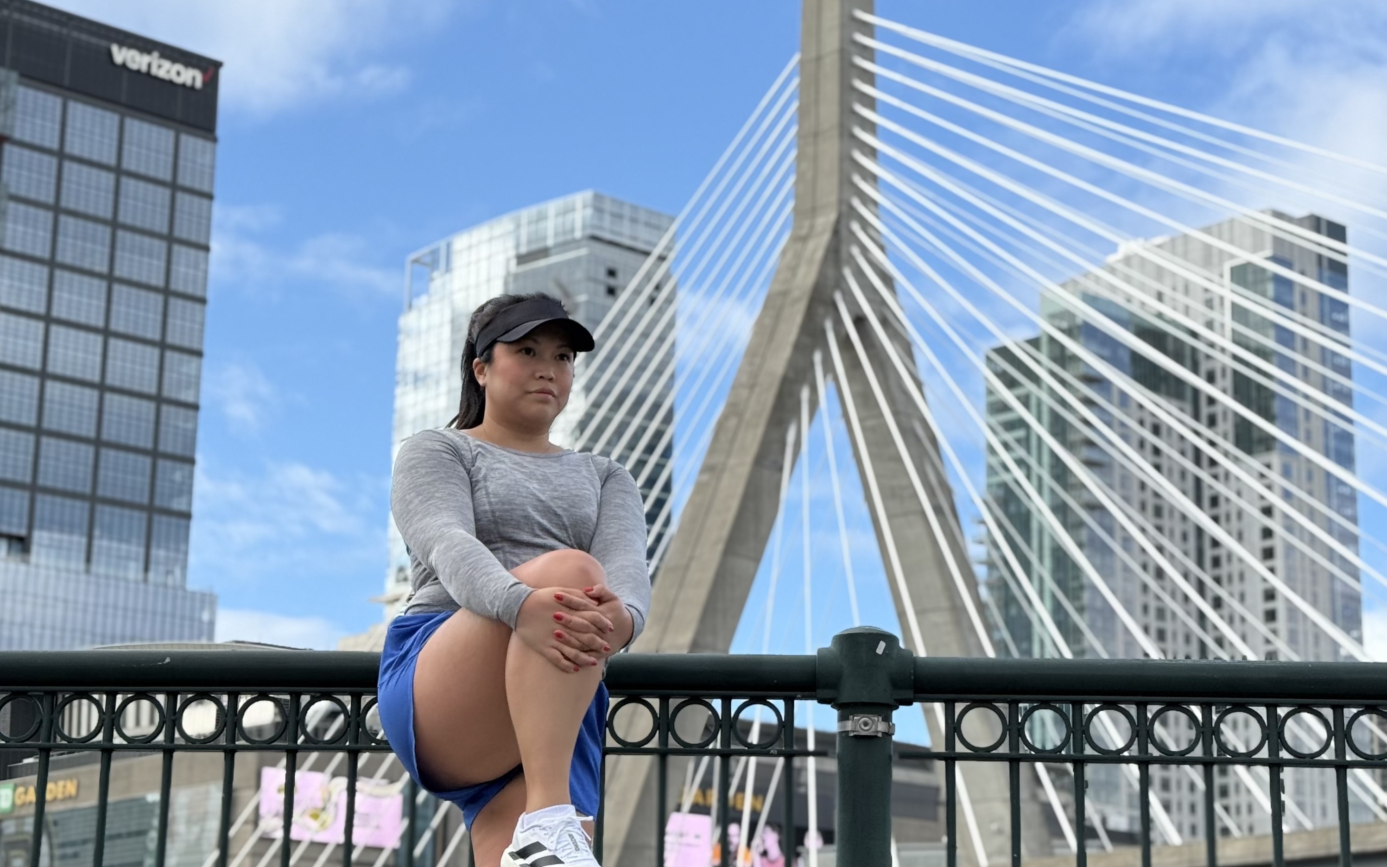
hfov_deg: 30.2
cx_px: 693
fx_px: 2571
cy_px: 464
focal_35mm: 68
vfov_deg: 19.1
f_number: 1.78
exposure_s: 1/2762
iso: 80
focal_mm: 6.76
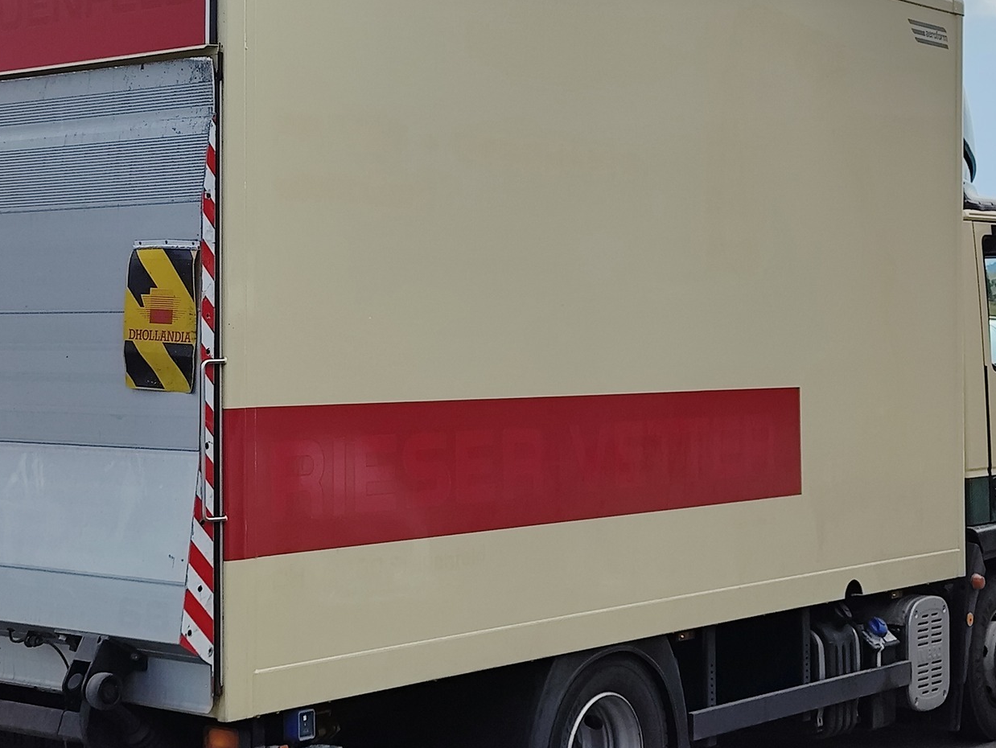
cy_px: 348
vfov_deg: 21.0
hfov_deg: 27.7
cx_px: 387
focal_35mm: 70
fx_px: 2015
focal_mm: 4.71
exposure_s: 1/2384
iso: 50
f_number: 1.79
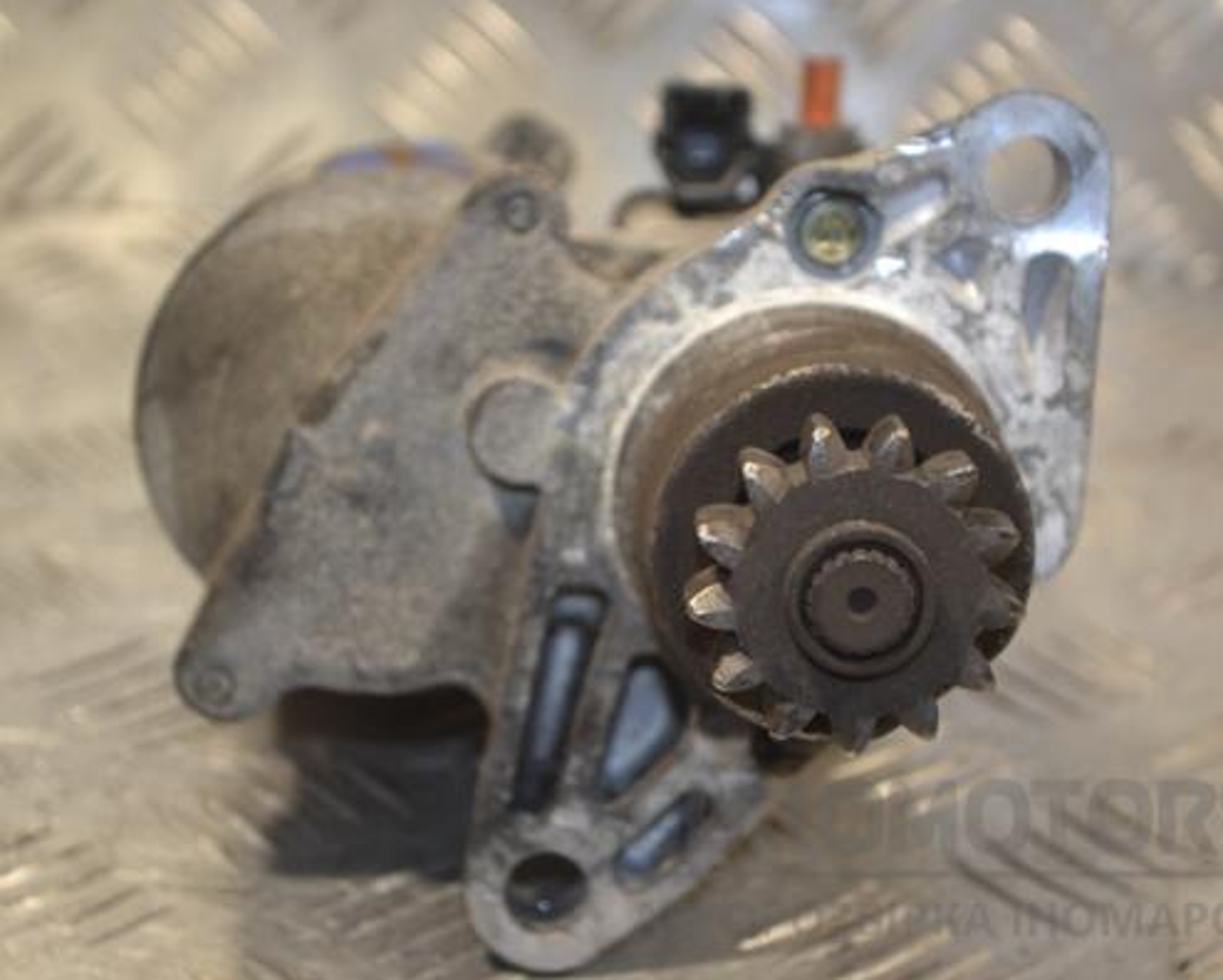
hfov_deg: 23.3
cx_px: 584
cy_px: 488
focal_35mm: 82
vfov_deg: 18.7
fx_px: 2970
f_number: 5.6
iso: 450
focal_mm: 48
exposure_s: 1/60
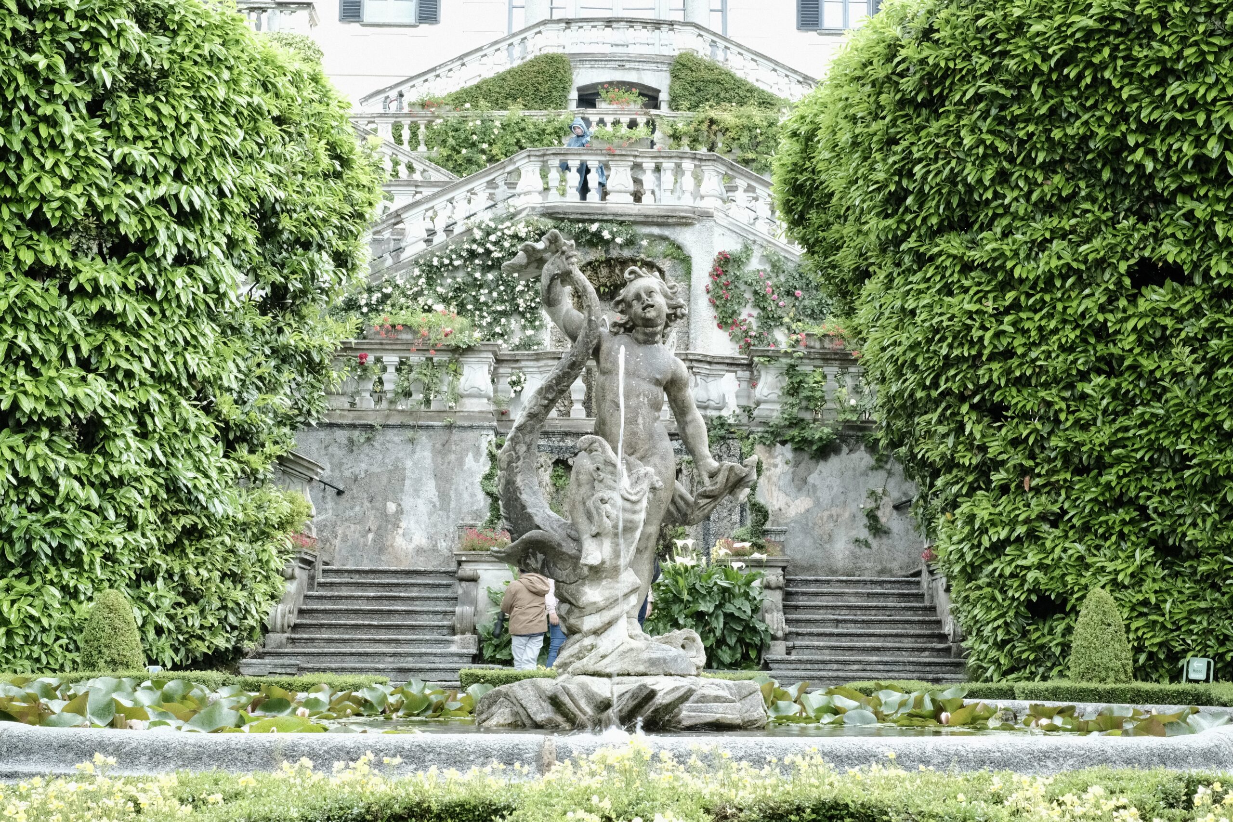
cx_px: 616
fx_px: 1815
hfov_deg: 37.5
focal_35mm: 53
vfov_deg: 25.5
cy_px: 411
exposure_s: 1/30
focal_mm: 35
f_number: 16
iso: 2500
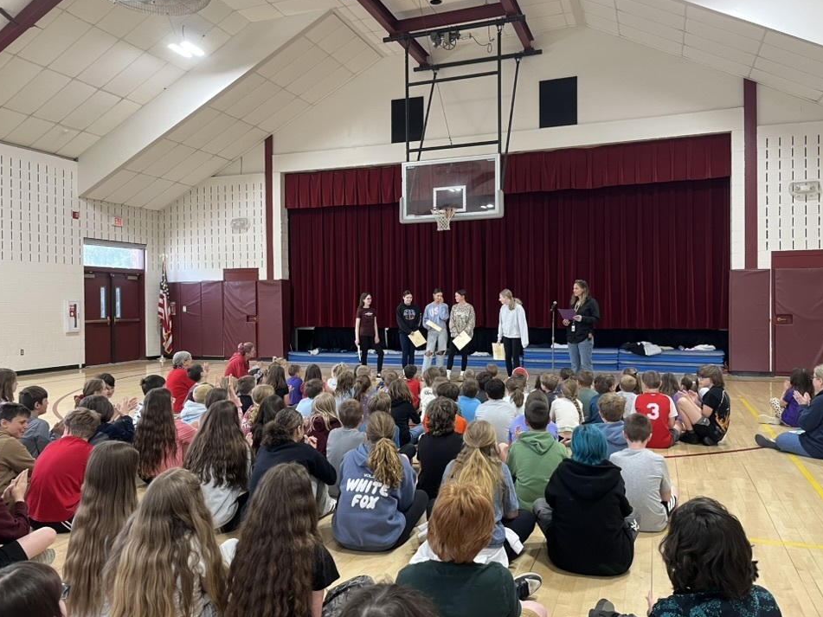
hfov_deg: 63.4
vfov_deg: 49.7
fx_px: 666
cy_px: 313
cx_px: 405
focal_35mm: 28
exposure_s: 1/69
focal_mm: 5.1
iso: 125
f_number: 1.6
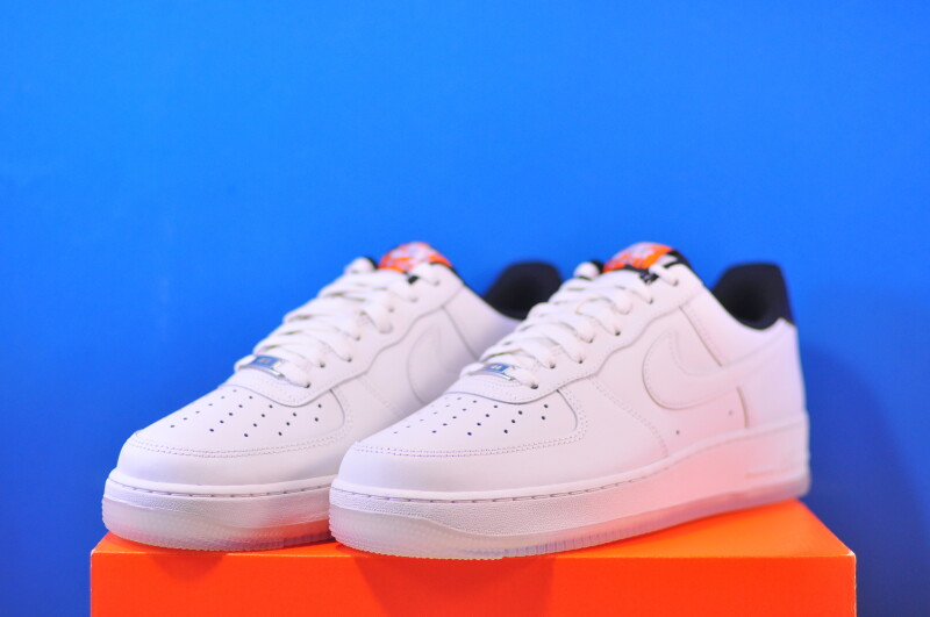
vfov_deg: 18.1
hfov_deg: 27.0
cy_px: 308
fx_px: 1935
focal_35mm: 75
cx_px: 465
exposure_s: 1/320
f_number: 2
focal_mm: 50
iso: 250
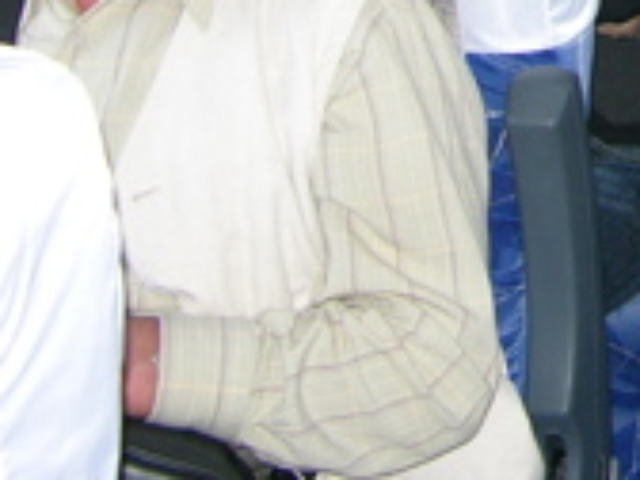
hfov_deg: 13.8
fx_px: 2459
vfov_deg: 10.5
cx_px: 1017
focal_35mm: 133
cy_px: -381
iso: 100
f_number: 2.8
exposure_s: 1/60.1
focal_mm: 8.9
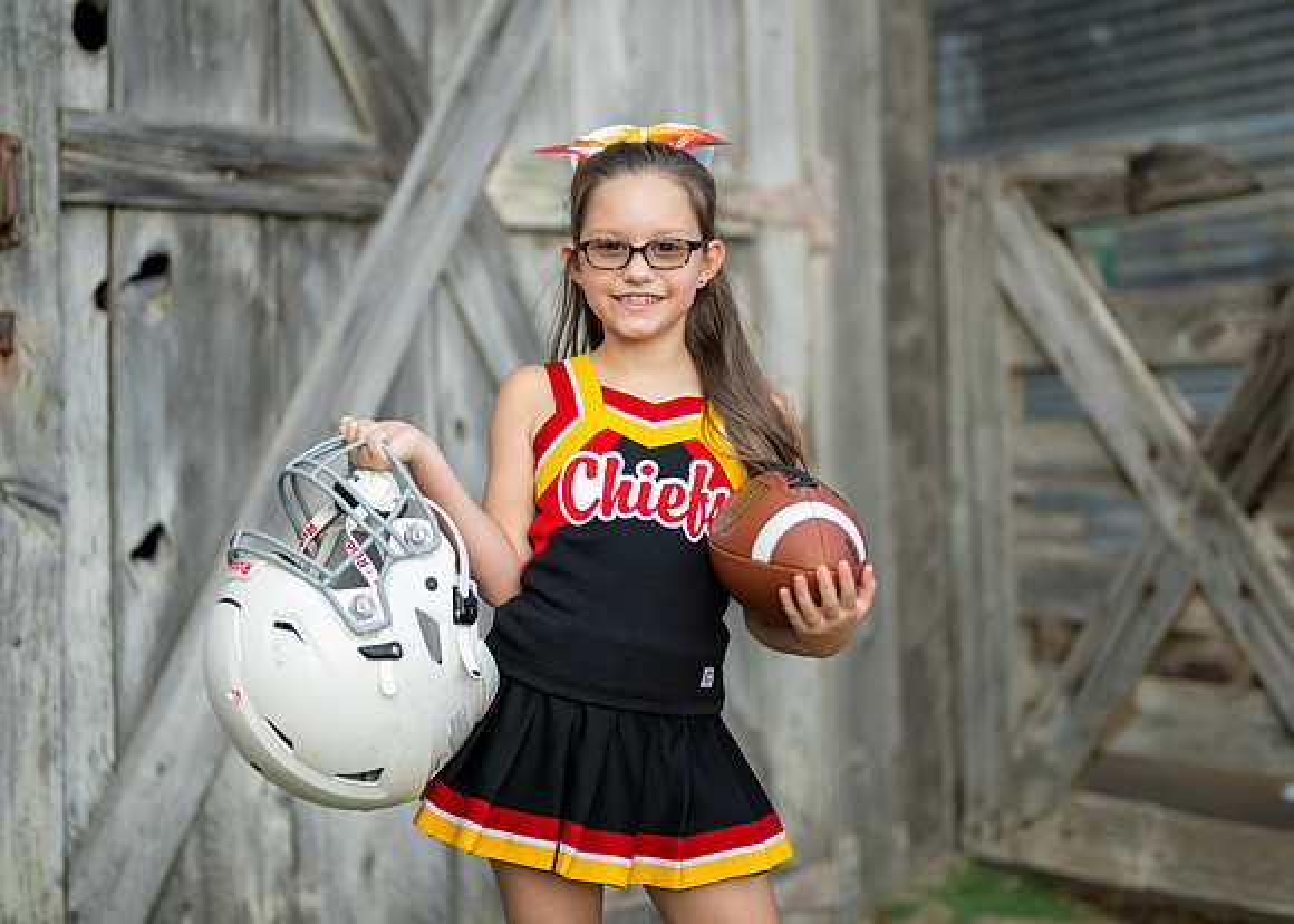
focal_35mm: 58
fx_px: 2145
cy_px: 415
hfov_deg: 33.6
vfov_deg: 24.3
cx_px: 658
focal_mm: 50
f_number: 1.2
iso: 125
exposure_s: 1/1600
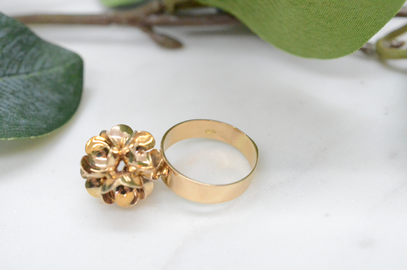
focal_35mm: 60
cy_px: 135
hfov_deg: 33.5
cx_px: 204
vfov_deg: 22.5
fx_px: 677
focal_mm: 40
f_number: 8
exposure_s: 1/1000
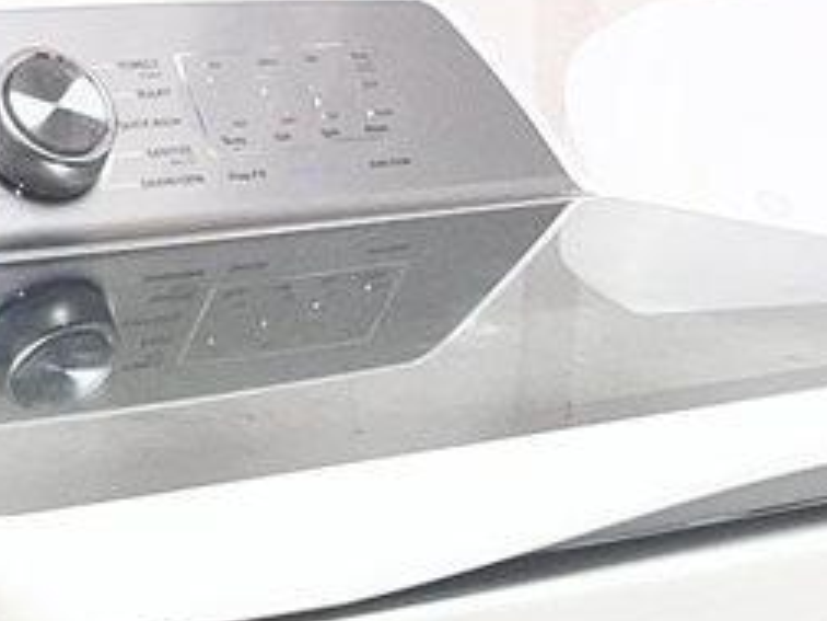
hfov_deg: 14.9
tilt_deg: -16.7
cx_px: 322
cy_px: 795
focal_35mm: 132
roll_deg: +2.3
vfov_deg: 11.0
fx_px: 3154
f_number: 1.6
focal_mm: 5.1
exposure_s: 1/120
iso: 125
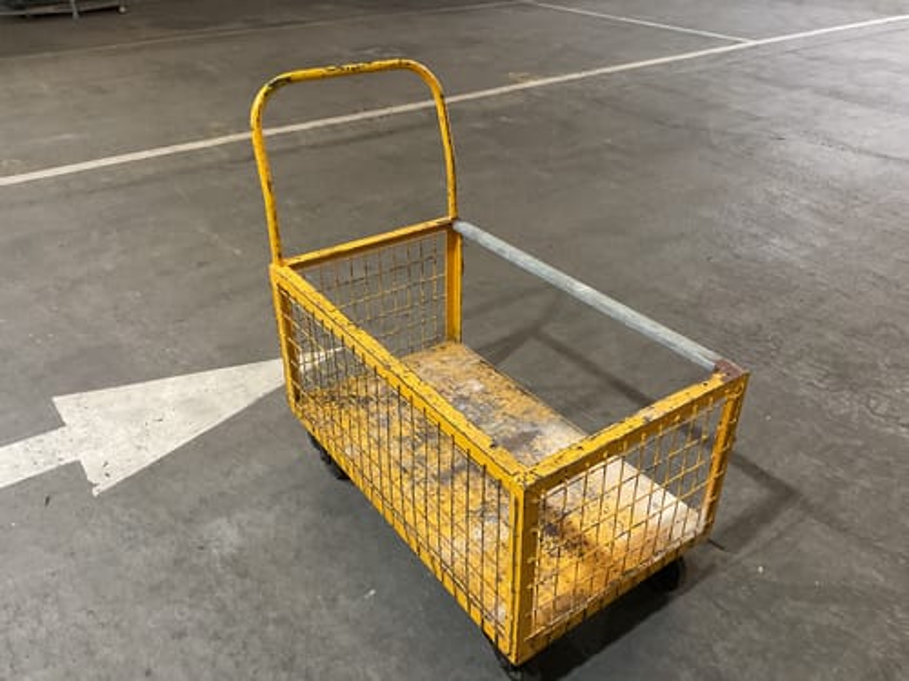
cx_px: 454
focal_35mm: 29
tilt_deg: -31.2
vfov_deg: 48.2
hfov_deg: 61.7
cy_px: 340
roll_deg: -1.3
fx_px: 762
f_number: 1.8
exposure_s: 1/60
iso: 160
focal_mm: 3
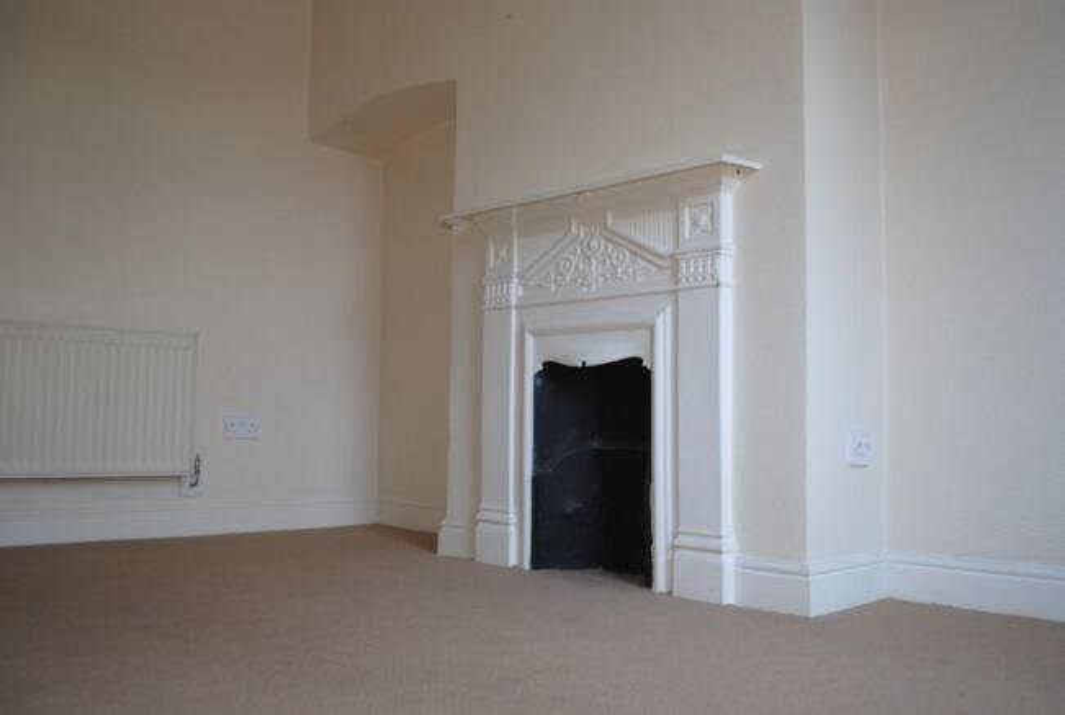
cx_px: 532
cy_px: 358
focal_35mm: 33
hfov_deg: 57.1
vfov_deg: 40.1
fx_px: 978
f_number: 4
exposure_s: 1/5
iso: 200
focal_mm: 22
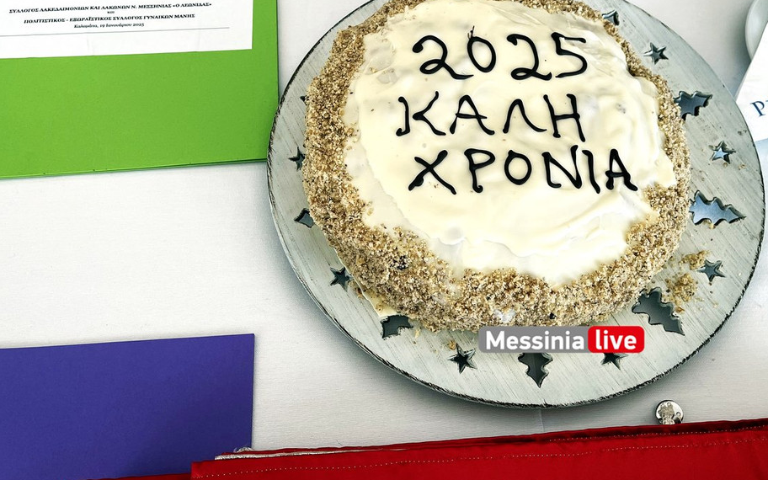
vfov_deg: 40.4
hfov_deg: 61.2
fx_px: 649
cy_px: 196
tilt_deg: -63.0
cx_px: 401
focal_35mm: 31
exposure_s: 1/100
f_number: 1.6
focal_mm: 5.1
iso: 64
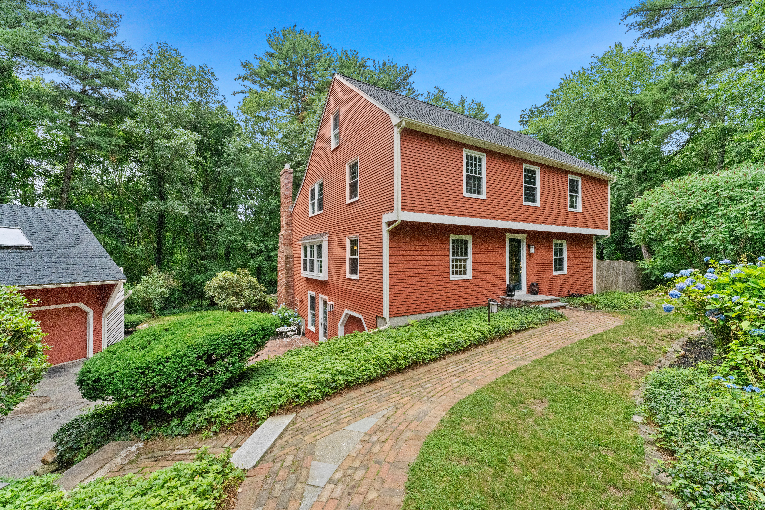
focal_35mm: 15
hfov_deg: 101.5
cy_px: 255
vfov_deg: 78.5
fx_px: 312
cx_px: 382
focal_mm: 14.7
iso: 3200
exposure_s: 1/1250
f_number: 11
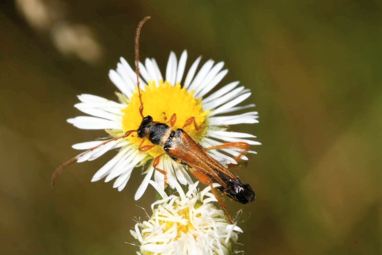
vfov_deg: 8.7
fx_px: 1672
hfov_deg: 13.0
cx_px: 191
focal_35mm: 158
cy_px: 128
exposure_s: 1/80
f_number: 29
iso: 100
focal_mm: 105
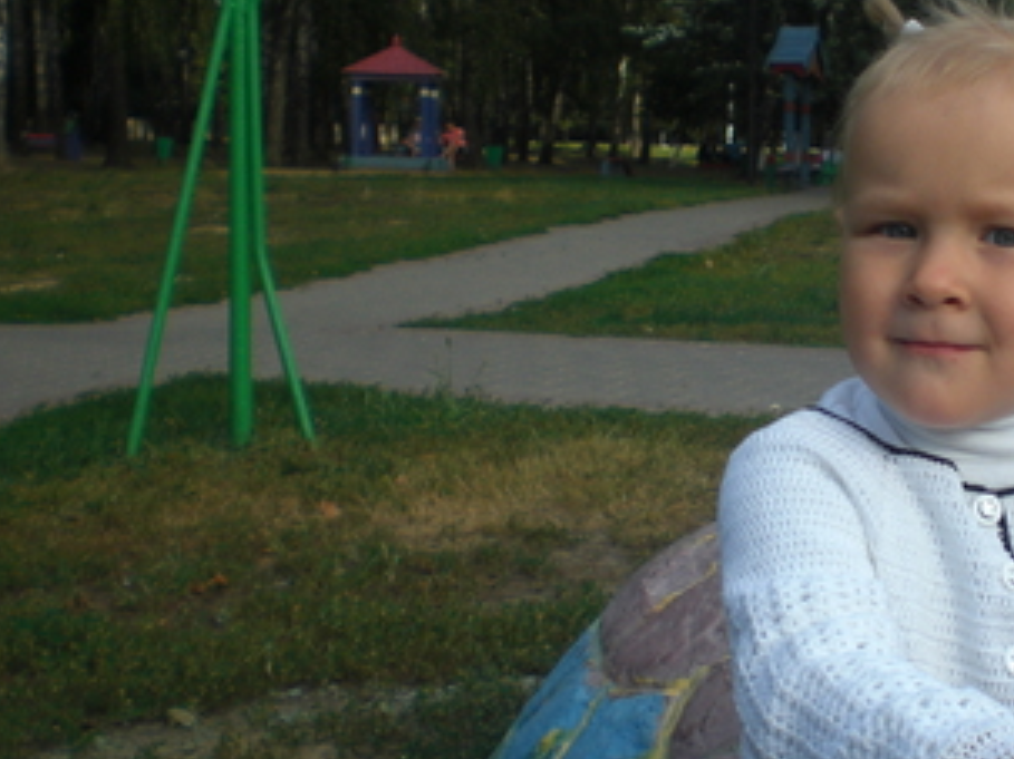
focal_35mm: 69
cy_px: 386
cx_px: 853
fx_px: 2020
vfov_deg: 21.3
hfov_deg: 27.4
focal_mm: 6.3
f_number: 3.1
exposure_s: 1/400
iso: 50
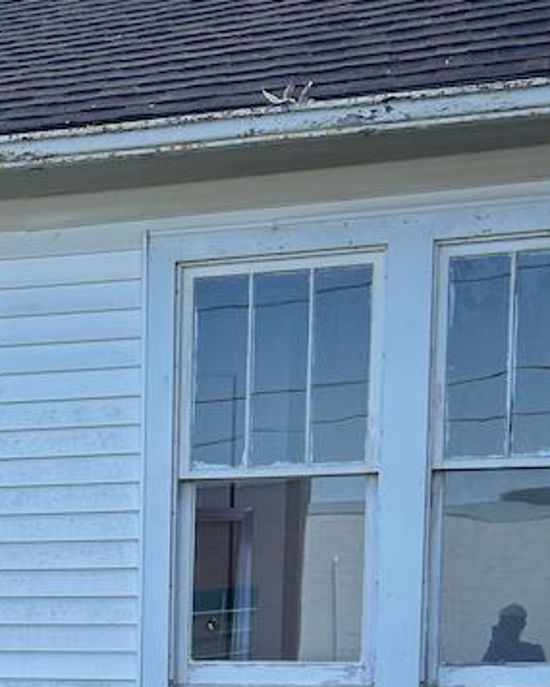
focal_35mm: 73
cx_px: -44
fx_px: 1485
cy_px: 755
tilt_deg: -4.6
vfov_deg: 24.3
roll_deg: +0.8
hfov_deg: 20.1
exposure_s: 1/1019
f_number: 1.5
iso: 50
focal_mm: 5.7
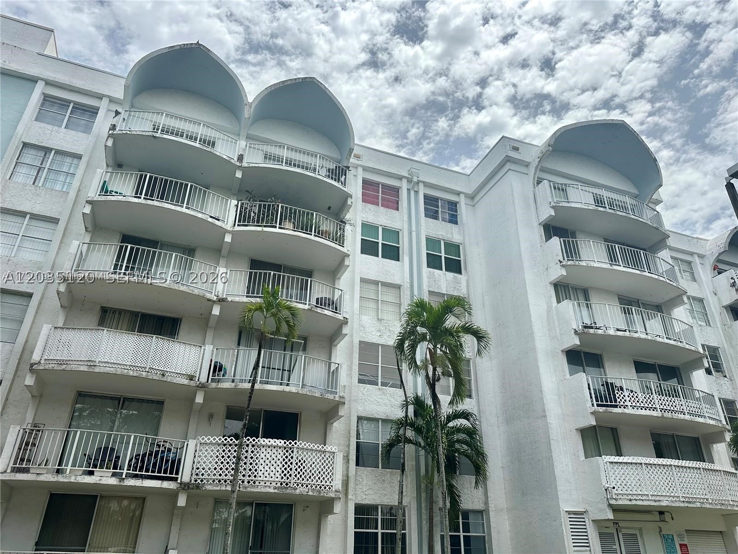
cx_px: 369
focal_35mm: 24
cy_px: 277
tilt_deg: +28.4
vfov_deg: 56.8
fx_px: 512
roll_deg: -1.2
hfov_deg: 71.6
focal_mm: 6.86
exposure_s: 1/5848
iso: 80
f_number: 1.78
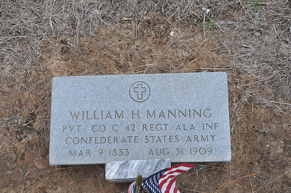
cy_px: 96
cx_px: 146
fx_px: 339
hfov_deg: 46.5
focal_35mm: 42
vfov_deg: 31.8
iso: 200
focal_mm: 28
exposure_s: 1/80
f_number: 9
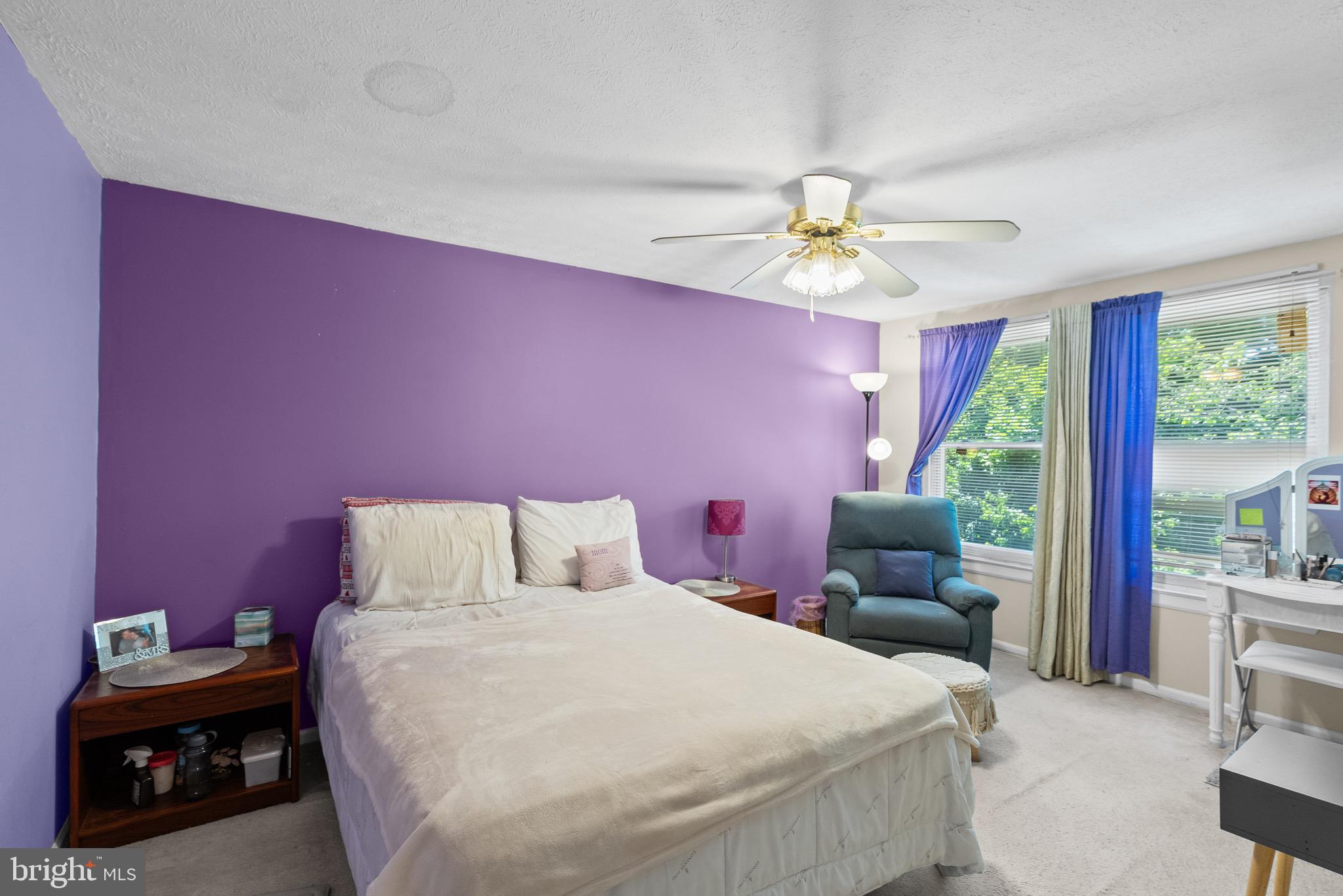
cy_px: 448
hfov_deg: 96.7
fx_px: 597
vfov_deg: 73.8
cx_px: 672
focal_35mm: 16
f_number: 8
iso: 800
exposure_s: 1/6
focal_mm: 16
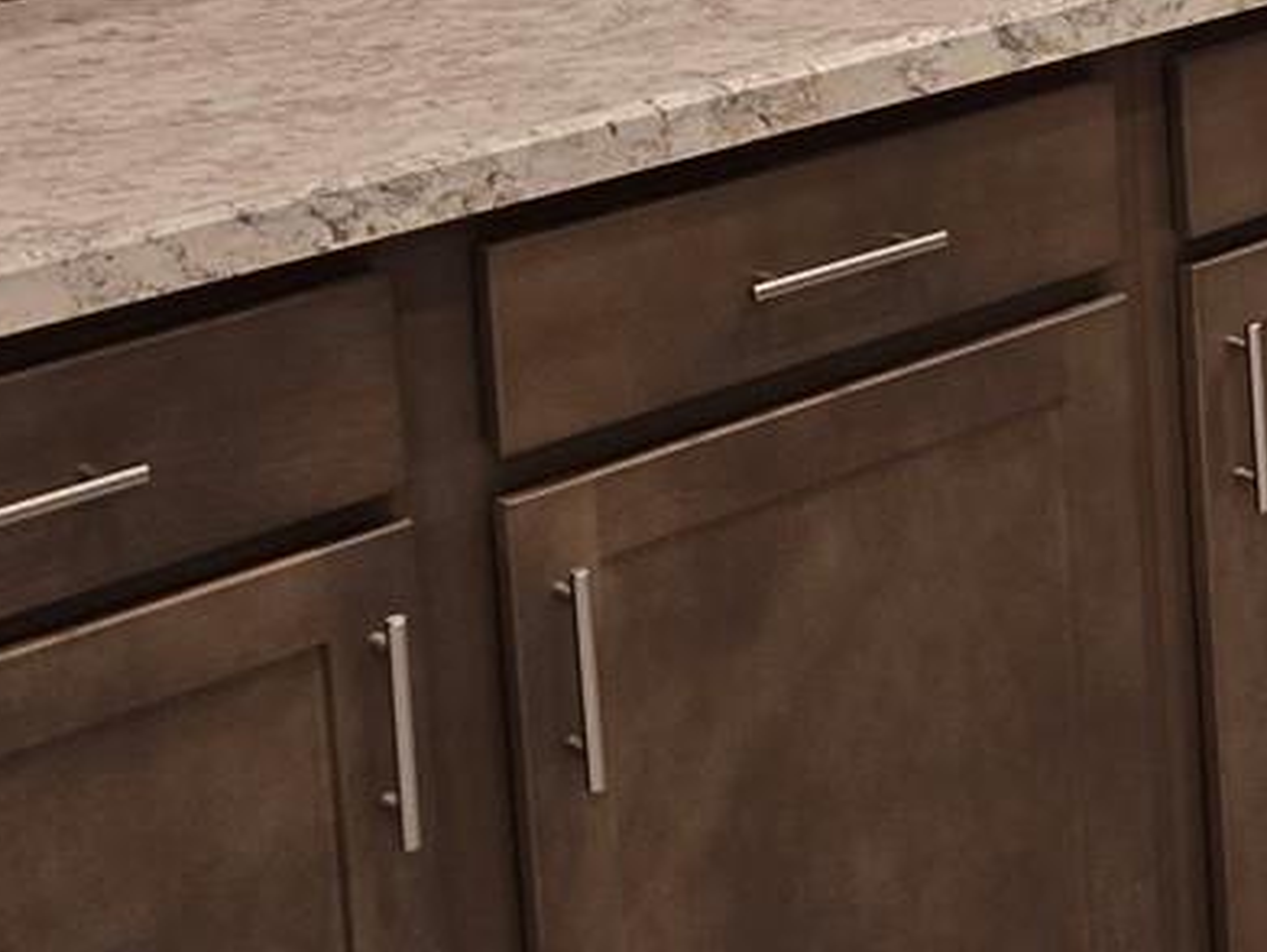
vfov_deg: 14.7
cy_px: -470
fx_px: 3444
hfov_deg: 18.8
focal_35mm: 94
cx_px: 1815
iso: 200
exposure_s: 1/120
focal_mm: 6.3
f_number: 1.7
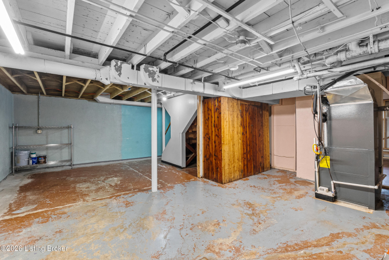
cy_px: 130
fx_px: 173
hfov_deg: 96.7
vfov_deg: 73.8
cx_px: 194
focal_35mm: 16
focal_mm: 16
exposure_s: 1/2.5
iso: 1000
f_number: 11
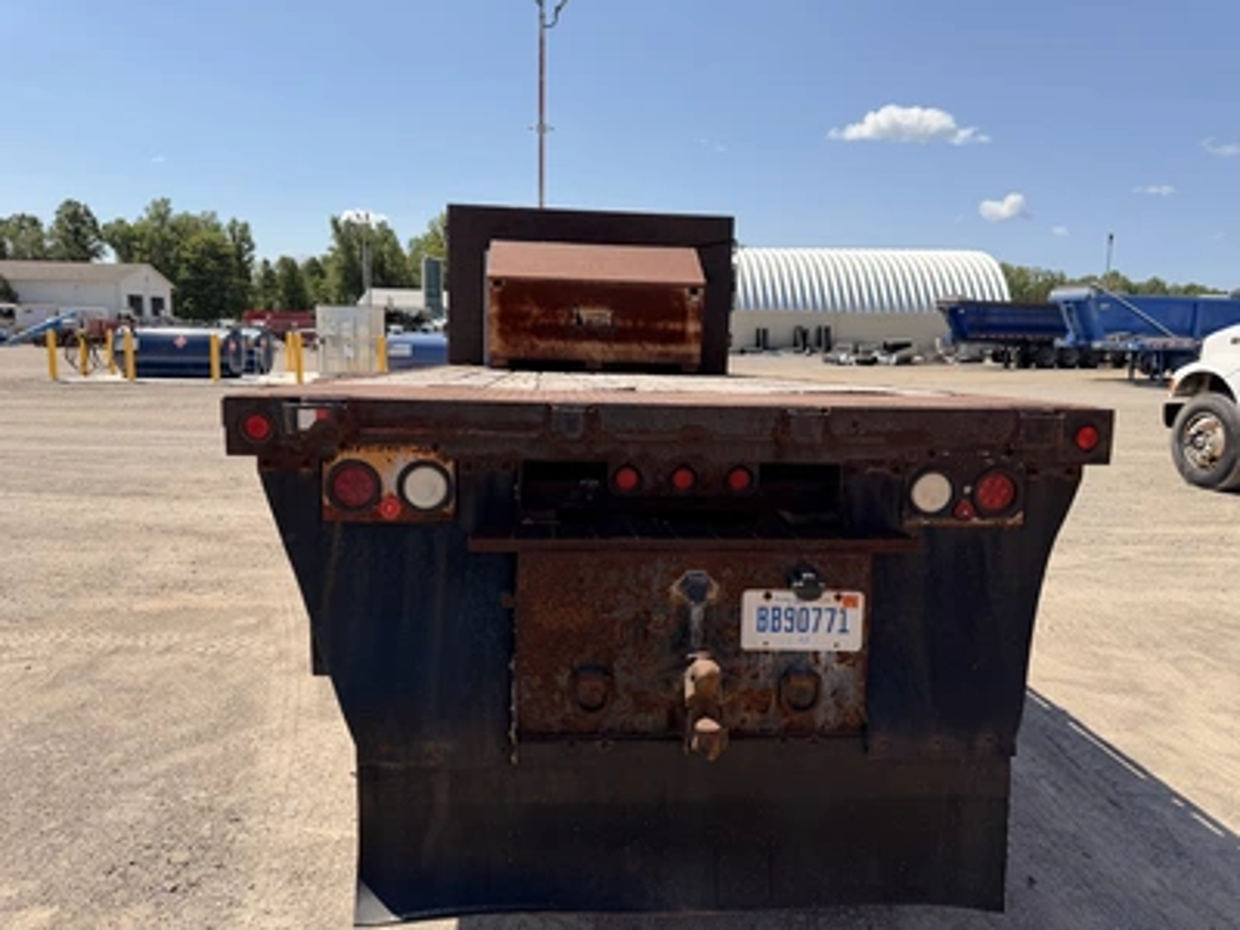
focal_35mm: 24
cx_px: 620
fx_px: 860
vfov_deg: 56.8
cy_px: 465
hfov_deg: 71.6
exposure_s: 1/6173
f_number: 1.78
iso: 125
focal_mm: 6.76
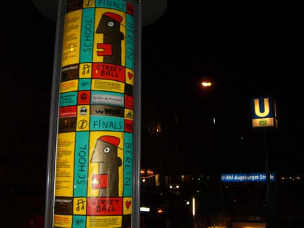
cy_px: 114
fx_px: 334
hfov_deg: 49.0
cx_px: 152
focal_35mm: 38
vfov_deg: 37.8
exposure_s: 1/60
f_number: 2.7
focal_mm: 6.2
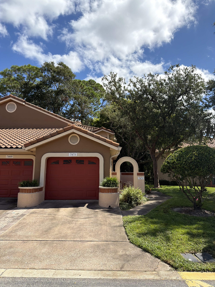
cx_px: 108
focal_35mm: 24
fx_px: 199
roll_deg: -0.7
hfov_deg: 56.8
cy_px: 144
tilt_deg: +8.6
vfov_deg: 71.6
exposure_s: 1/6173
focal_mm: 6.76
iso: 100
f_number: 1.78
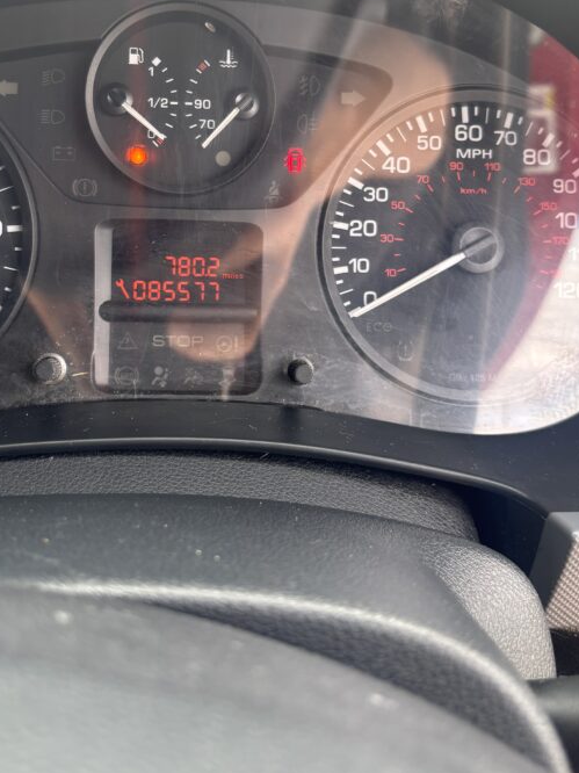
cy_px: 316
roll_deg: -1.9
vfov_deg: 46.6
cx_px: 251
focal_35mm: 40
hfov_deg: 35.9
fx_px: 893
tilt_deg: -26.4
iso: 64
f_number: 1.6
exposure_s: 1/121
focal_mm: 5.96
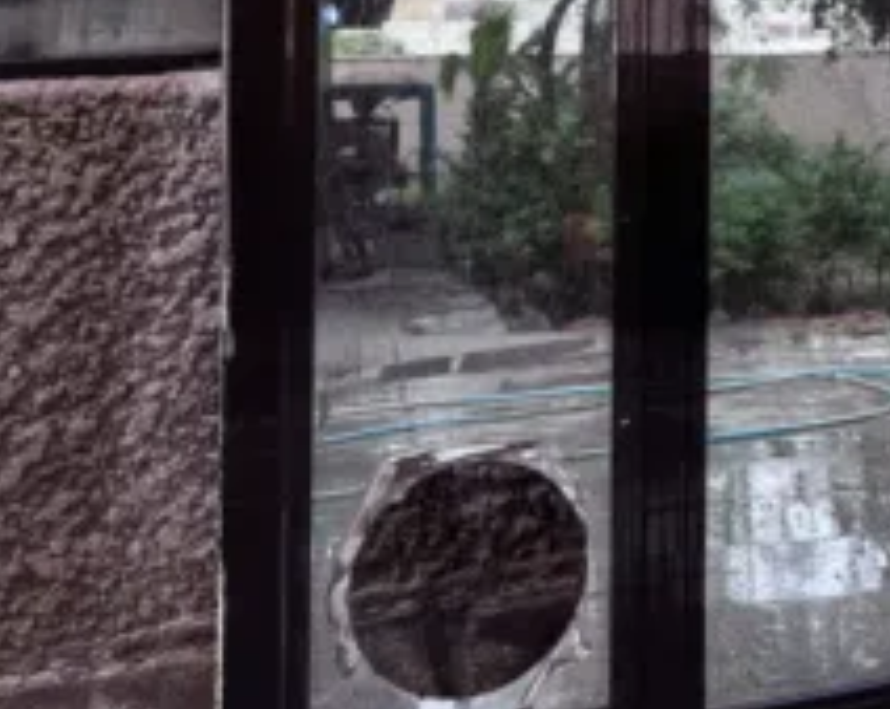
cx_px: 831
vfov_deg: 22.9
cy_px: -216
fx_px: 1552
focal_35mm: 59
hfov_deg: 30.3
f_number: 1.78
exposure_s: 1/156
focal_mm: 6.76
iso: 80
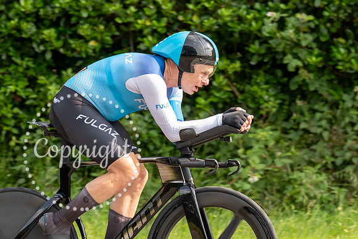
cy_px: 87
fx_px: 4135
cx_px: 183
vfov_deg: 3.3
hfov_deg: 5.0
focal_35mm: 416
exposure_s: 1/1000
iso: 320
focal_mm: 197
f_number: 3.2
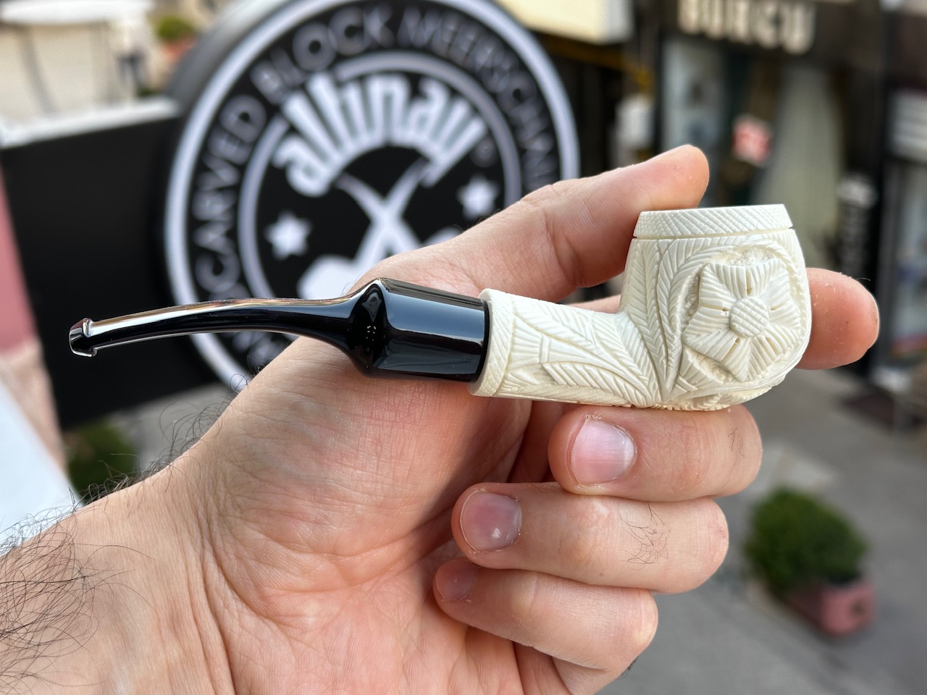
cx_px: 464
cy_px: 348
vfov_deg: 30.3
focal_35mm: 48
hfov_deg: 39.7
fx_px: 1285
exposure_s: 1/227
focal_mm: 6.86
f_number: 1.78
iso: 64
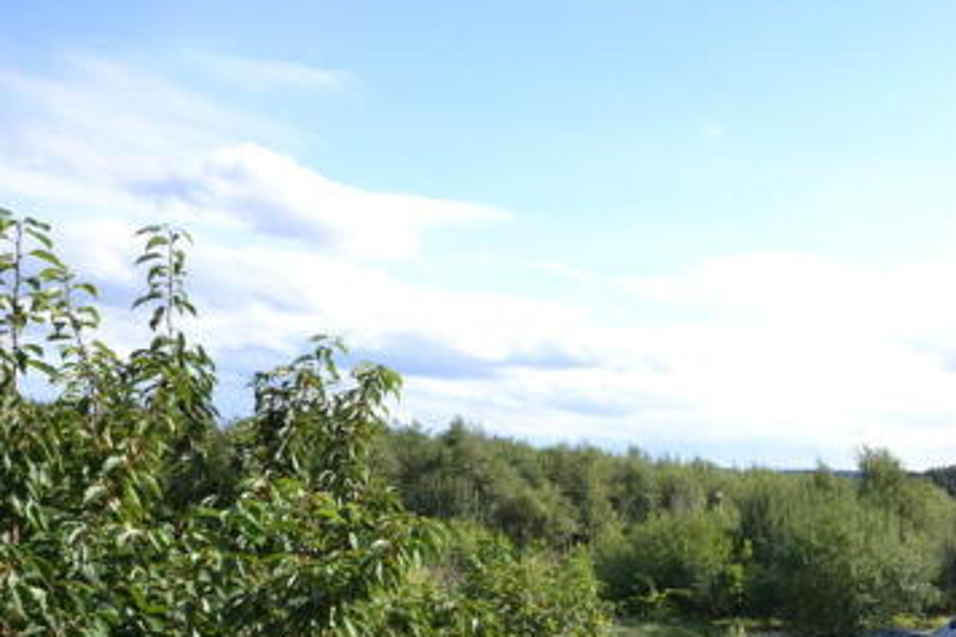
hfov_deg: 49.9
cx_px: 772
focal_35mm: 36
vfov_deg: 35.2
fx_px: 953
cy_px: 550
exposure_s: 1/320
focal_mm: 13
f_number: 9
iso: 400
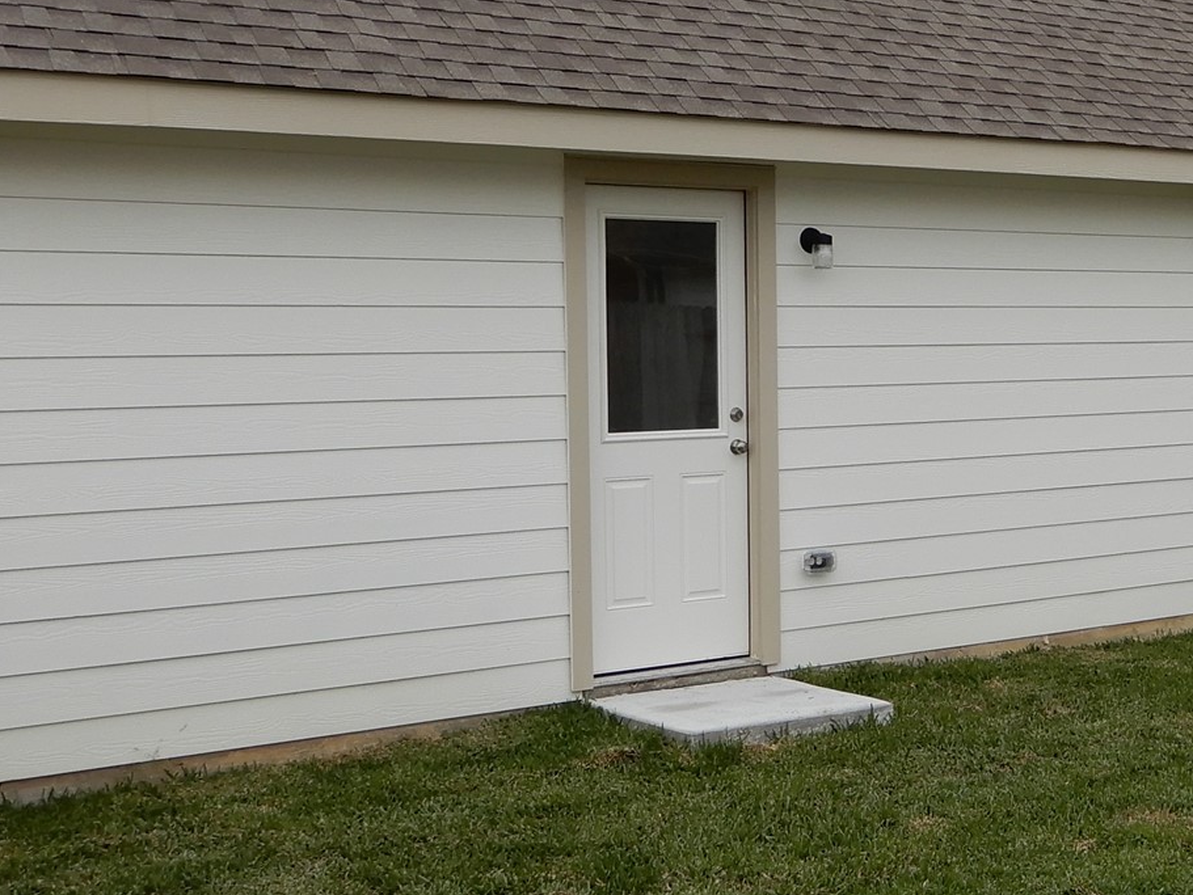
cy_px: 436
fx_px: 1862
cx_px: 1025
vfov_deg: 27.0
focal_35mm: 54
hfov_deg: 34.0
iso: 80
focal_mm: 4.3
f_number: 3.4
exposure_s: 1/400
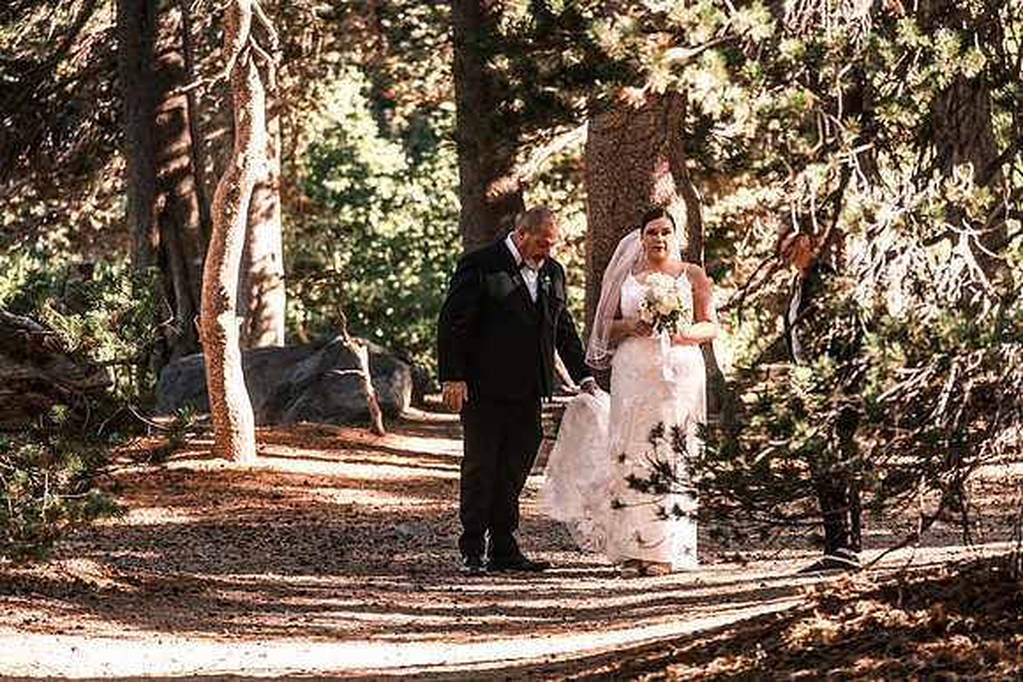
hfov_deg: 9.8
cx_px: 512
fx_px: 5969
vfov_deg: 6.5
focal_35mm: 210
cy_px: 341
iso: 400
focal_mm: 140
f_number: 3.2
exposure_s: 1/210
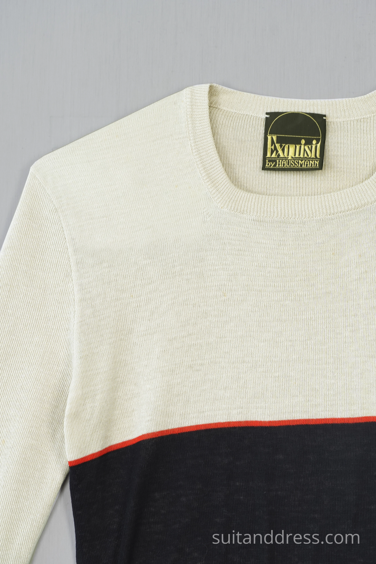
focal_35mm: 120
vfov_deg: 17.1
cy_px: 282
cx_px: 188
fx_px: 1880
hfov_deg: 11.4
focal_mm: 80
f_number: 8
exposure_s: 1/30
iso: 320
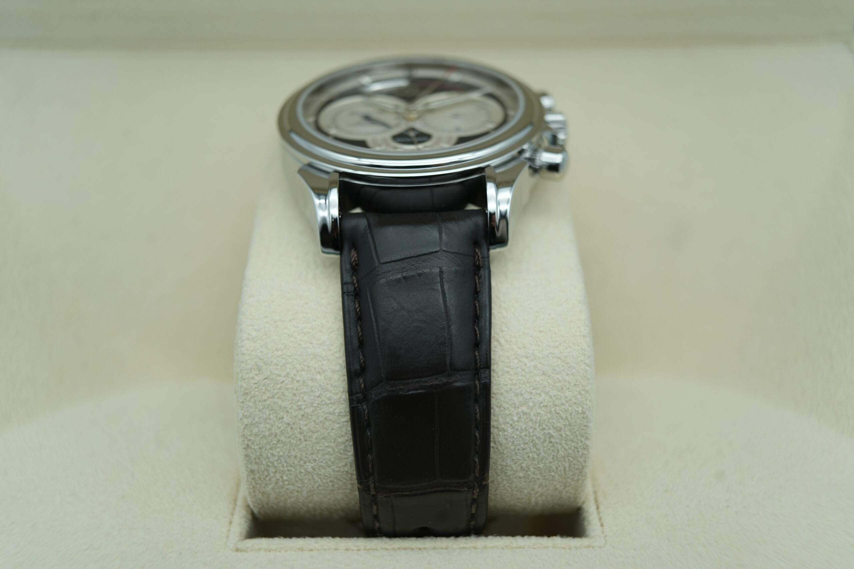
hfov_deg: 54.4
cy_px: 284
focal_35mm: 35
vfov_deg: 37.9
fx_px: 830
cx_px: 427
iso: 400
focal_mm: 35
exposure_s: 1/250
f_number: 5
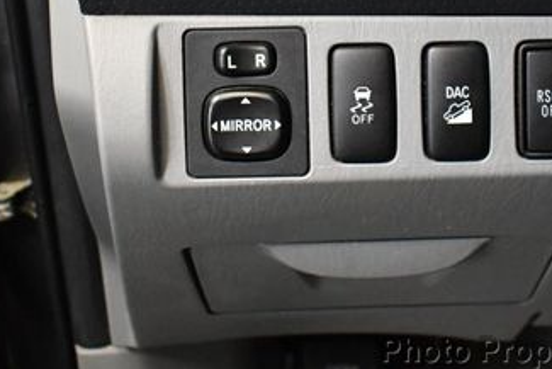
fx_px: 1089
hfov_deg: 28.3
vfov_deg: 18.8
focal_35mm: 71
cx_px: 360
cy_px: 19
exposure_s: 1/80
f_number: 3.5
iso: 3200
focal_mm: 18
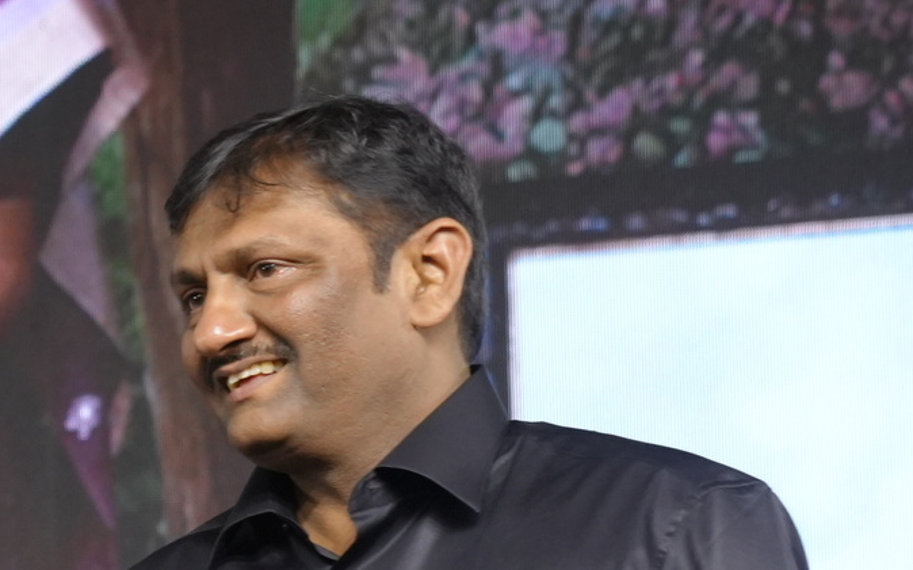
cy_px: 1141
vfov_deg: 4.8
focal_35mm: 271
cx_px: -604
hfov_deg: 7.6
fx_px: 6742
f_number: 3.5
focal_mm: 70
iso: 1600
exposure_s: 1/160
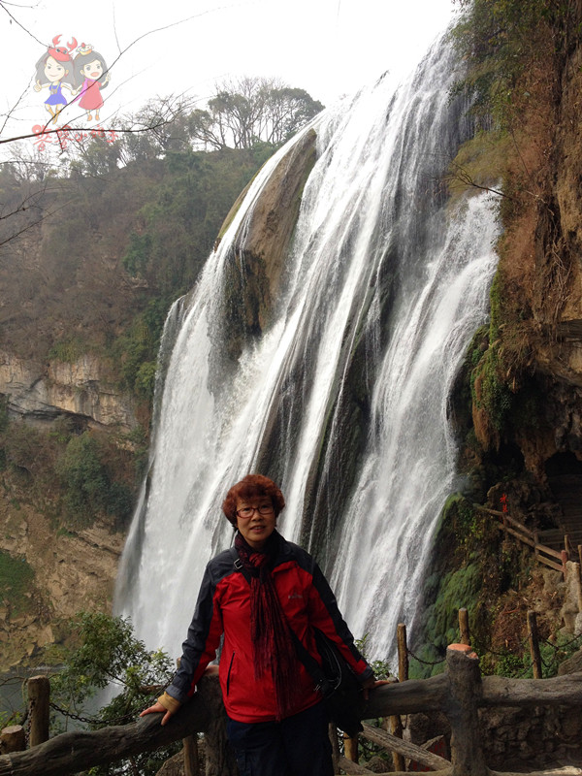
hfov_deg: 40.7
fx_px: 785
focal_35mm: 35
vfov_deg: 52.6
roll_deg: +4.2
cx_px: 291
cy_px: 388
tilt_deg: +0.9
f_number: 2.4
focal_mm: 4.28
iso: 64
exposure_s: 1/120
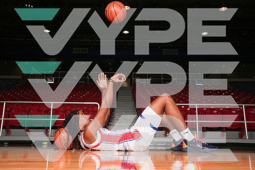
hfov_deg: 54.4
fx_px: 248
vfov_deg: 37.9
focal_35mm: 35
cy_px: 85
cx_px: 128
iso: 400
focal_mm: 35
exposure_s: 1/200
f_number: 8
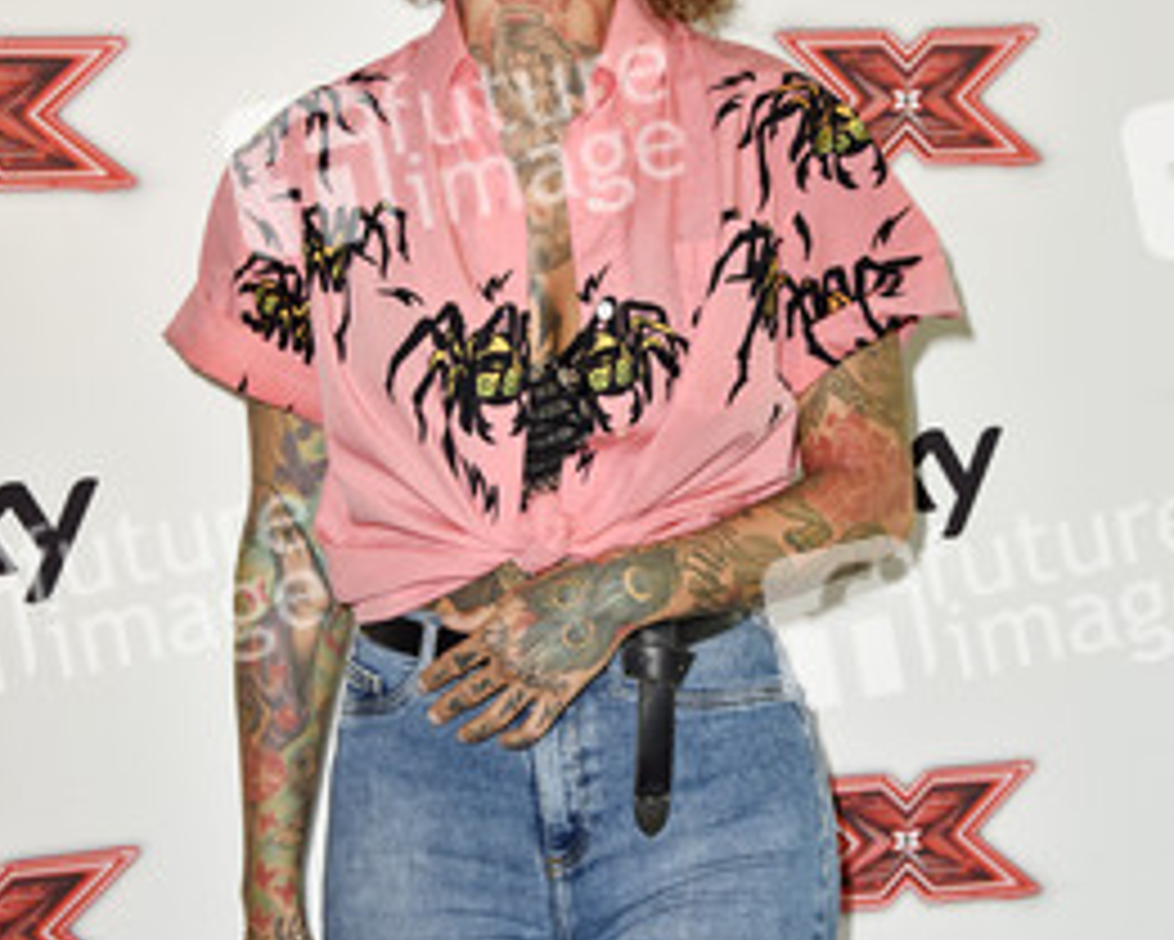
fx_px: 3893
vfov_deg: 13.8
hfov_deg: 17.1
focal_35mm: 112
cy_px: 378
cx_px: 585
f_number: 5.6
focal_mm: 78
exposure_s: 1/160
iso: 640
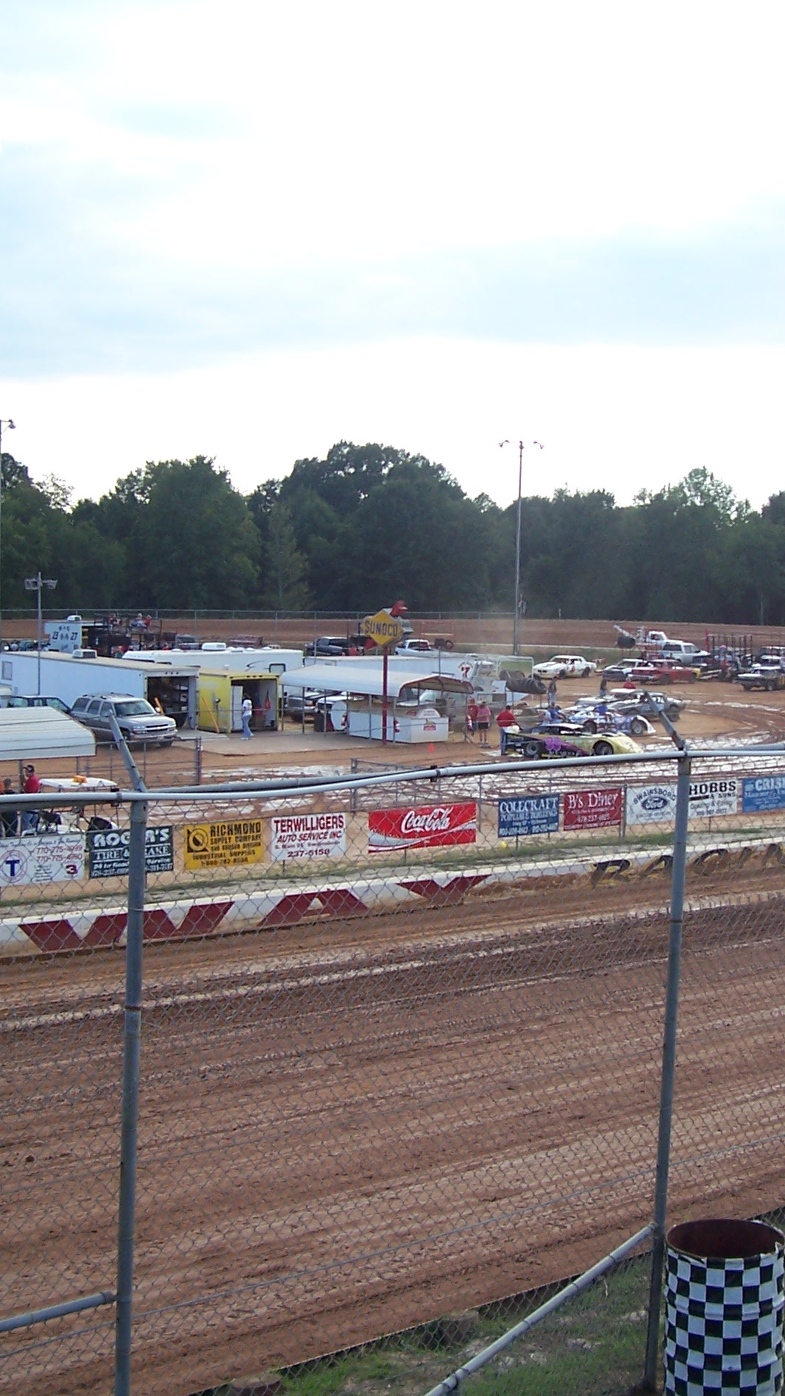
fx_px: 1850
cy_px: 698
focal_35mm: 50
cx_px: 477
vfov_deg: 41.3
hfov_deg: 23.9
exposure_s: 1/350
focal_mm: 5.6
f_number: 2.7
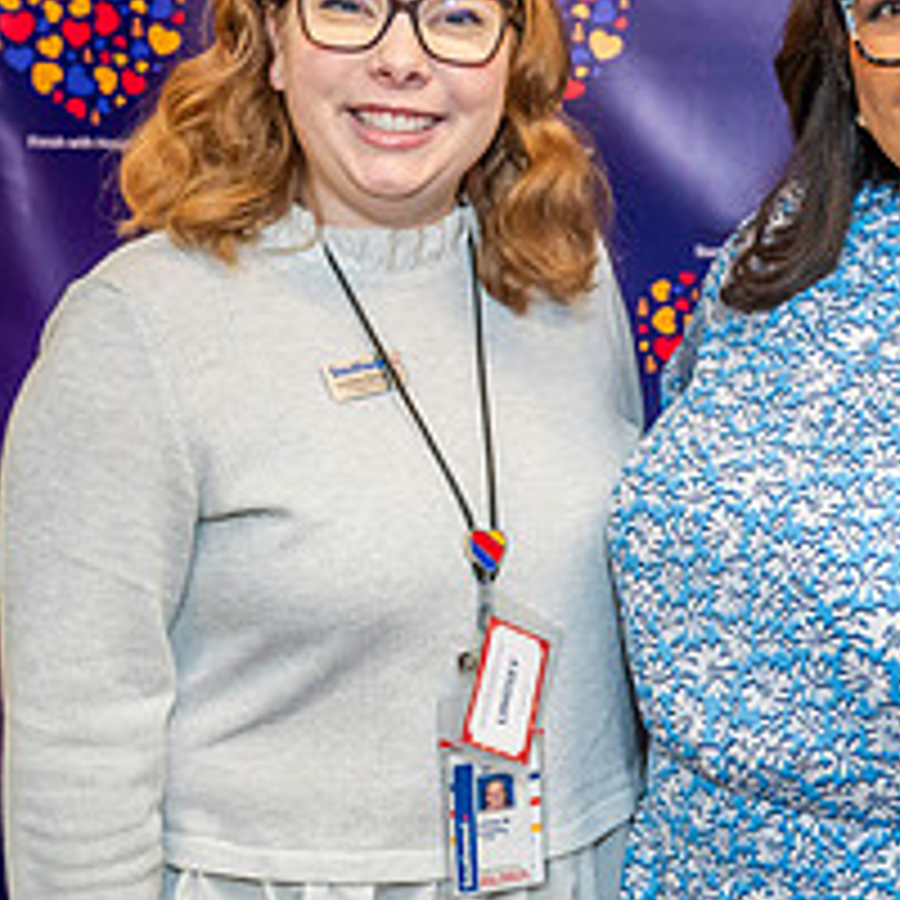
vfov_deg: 21.9
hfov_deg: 21.1
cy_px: 421
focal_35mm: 79
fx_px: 2324
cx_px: 936
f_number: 4.5
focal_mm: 32
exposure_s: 1/125
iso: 2500
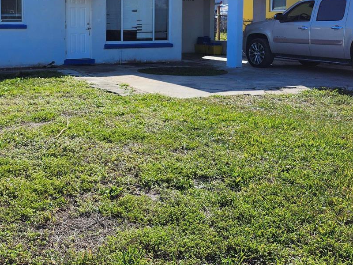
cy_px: 47
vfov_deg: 30.6
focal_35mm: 46
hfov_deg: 40.3
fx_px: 469
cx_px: 96
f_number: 1.8
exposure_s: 1/2544
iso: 25
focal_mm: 5.54
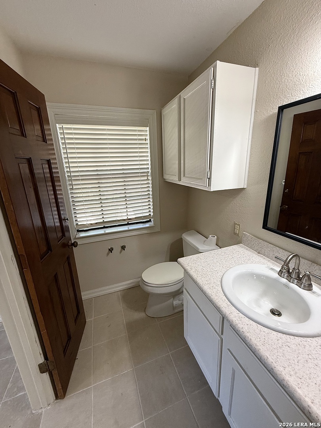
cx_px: 160
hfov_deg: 85.7
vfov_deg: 102.1
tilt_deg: -13.7
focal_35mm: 14
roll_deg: +0.3
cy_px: 214
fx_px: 173
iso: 160
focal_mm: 2.22
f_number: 2.2
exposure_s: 1/120
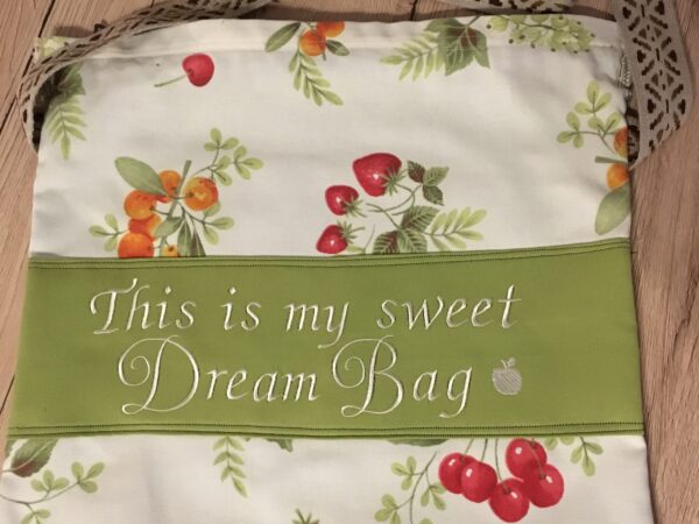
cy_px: 262
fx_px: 586
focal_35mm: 29
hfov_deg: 61.7
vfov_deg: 48.2
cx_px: 350
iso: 320
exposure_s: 1/17
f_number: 2.2
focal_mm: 4.15
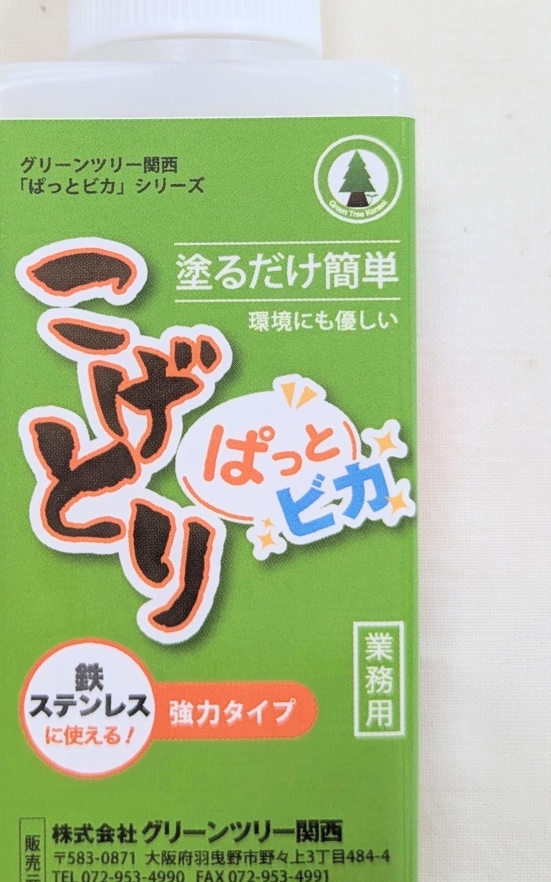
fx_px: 1298
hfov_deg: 23.9
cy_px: 310
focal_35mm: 54
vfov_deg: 37.2
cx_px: 195
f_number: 1.85
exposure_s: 1/29.4
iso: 44
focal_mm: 6.81
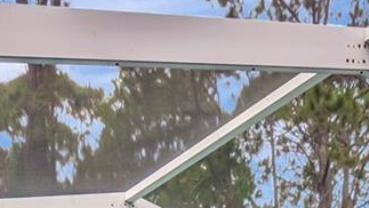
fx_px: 838
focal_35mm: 86
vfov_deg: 11.7
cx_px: 263
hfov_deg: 24.6
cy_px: 487
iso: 1000
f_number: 7.1
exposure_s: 1/500
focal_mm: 11
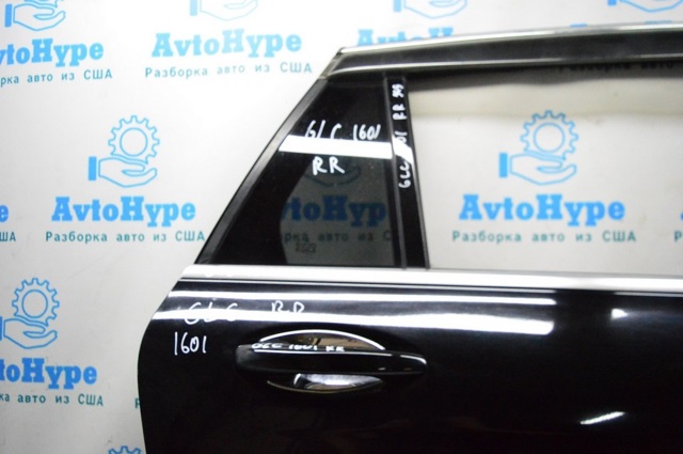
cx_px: 342
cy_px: 227
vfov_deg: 43.5
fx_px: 568
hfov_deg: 62.0
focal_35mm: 30
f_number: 3.8
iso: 6400
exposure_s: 1/800
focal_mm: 20
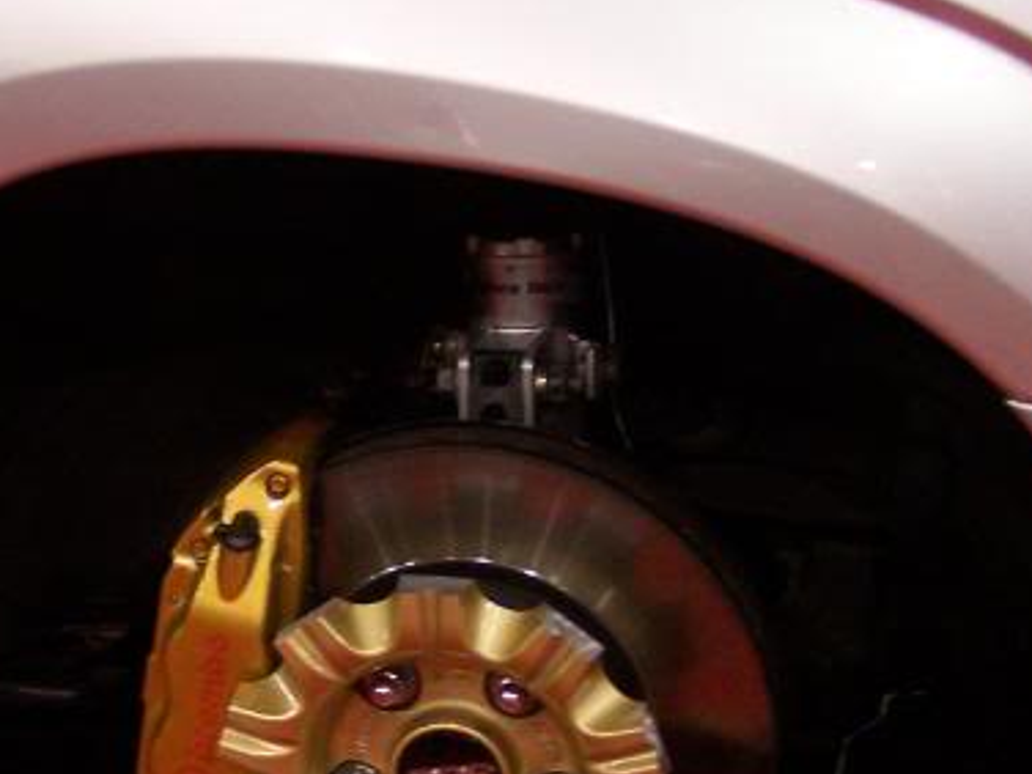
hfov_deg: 19.2
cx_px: 283
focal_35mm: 102
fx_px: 3041
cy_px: 596
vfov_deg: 14.4
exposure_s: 1/8
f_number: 3
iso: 140
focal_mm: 8
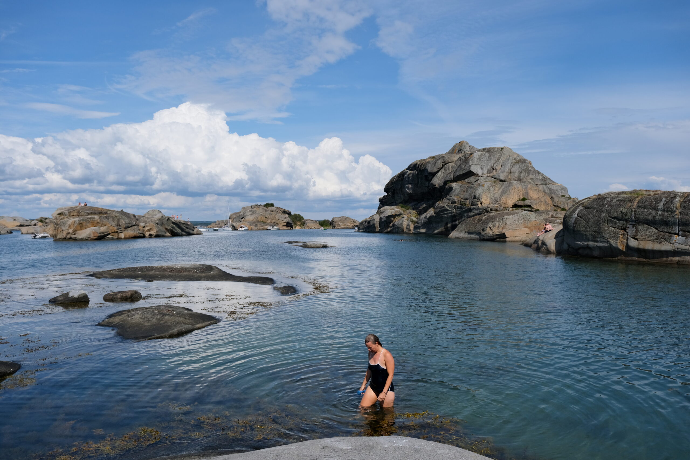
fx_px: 556
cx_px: 345
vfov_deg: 45.0
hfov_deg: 63.7
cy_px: 230
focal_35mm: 29
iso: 320
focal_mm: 19.2
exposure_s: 1/2000
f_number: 5.6
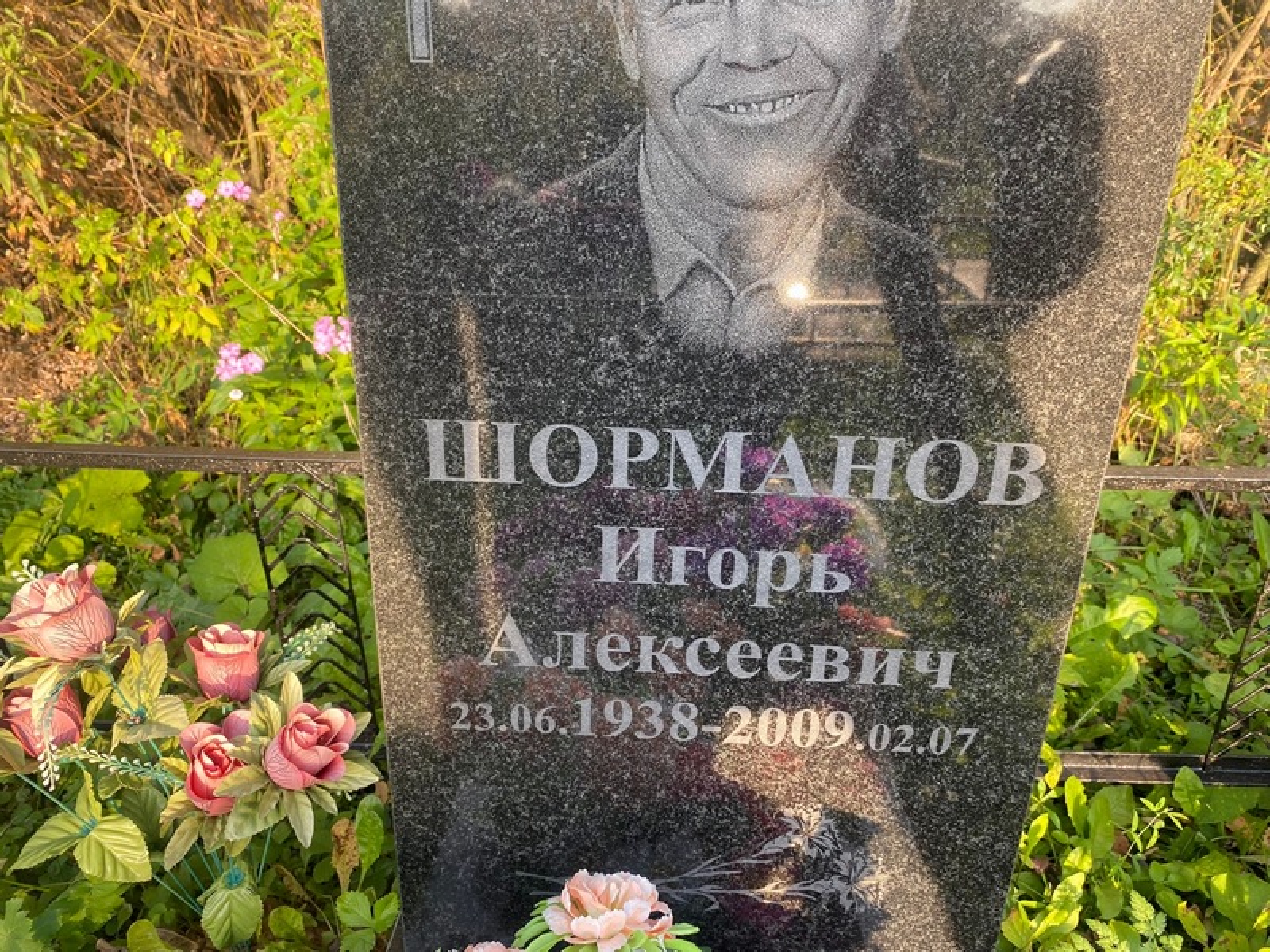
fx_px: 954
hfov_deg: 67.3
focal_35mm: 26
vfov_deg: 53.1
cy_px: 476
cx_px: 635
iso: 32
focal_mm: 4.25
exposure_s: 1/122
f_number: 1.8
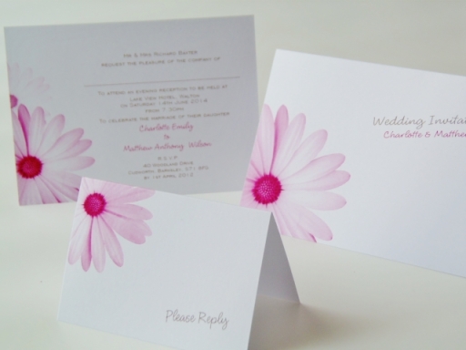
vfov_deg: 17.0
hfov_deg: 22.5
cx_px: 233
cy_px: 175
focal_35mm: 87
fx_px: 1171
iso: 80
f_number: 4.3
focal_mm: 16.2
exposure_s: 1/40
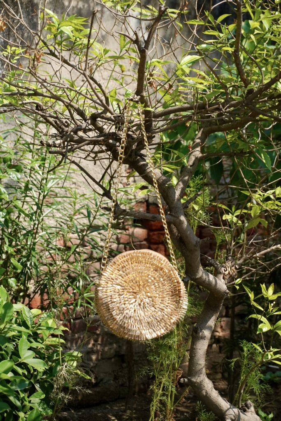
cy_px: 210
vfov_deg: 27.0
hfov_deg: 18.2
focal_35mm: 75
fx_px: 878
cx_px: 140
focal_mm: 50
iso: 800
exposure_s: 1/3200
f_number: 6.3
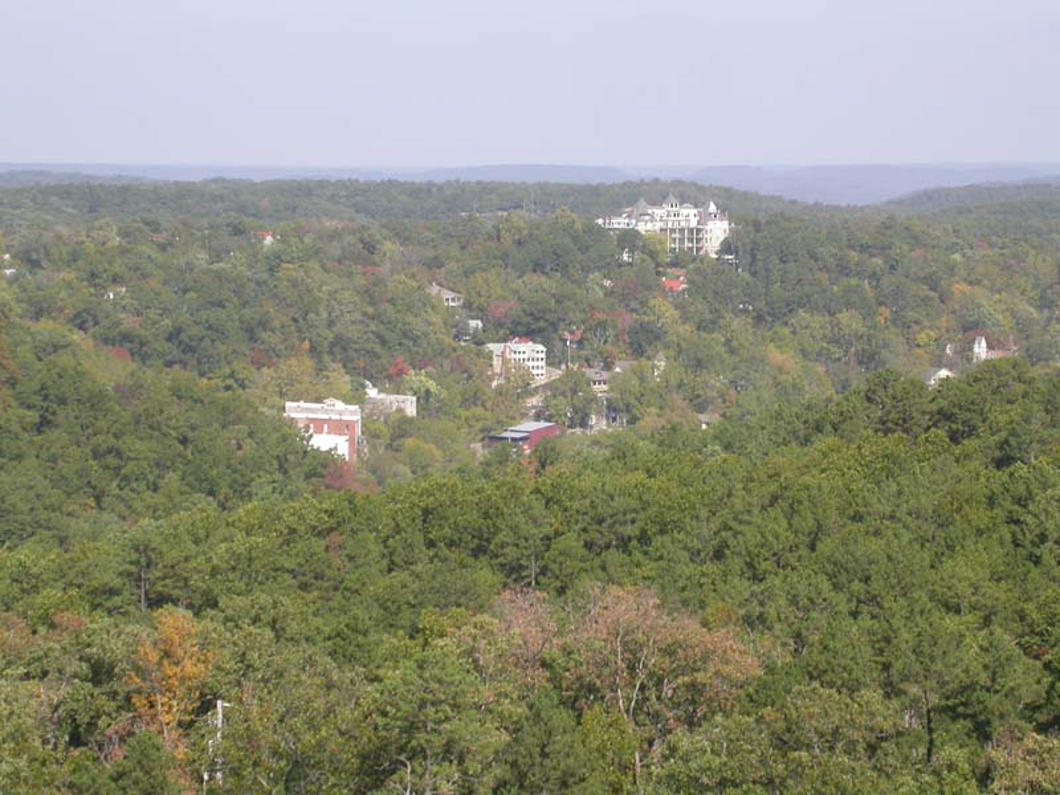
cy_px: 398
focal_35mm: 144
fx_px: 4410
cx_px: 530
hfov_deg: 13.7
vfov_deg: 10.3
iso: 100
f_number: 6.2
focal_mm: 29.9
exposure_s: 1/339
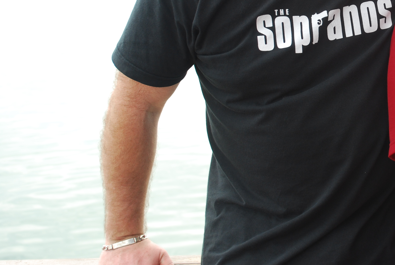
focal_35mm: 95
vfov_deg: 14.3
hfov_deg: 20.8
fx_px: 1044
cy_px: 15
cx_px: 391
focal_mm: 32
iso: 160
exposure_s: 1/125
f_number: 5.6
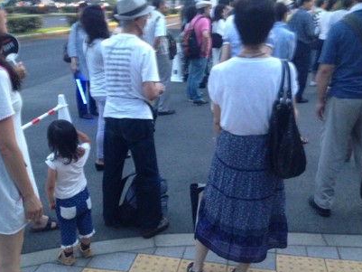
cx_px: 164
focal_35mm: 37
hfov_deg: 50.1
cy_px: 137
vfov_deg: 38.7
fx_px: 387
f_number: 2.4
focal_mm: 4.13
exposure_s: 1/15
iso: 500
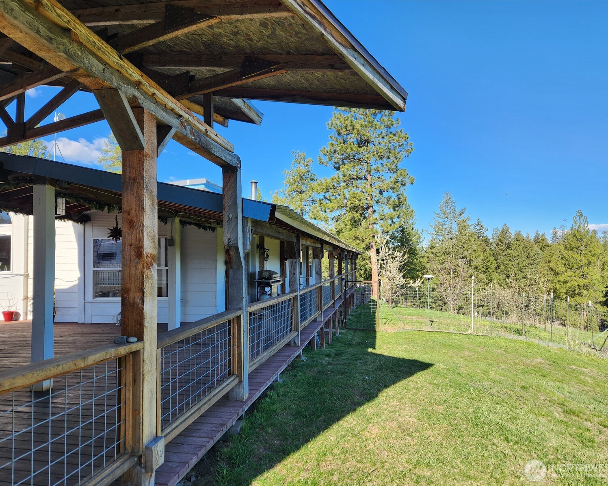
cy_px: 243
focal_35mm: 24
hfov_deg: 70.3
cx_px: 305
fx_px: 432
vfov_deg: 58.8
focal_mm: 5.4
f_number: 1.8
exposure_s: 1/713
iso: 20
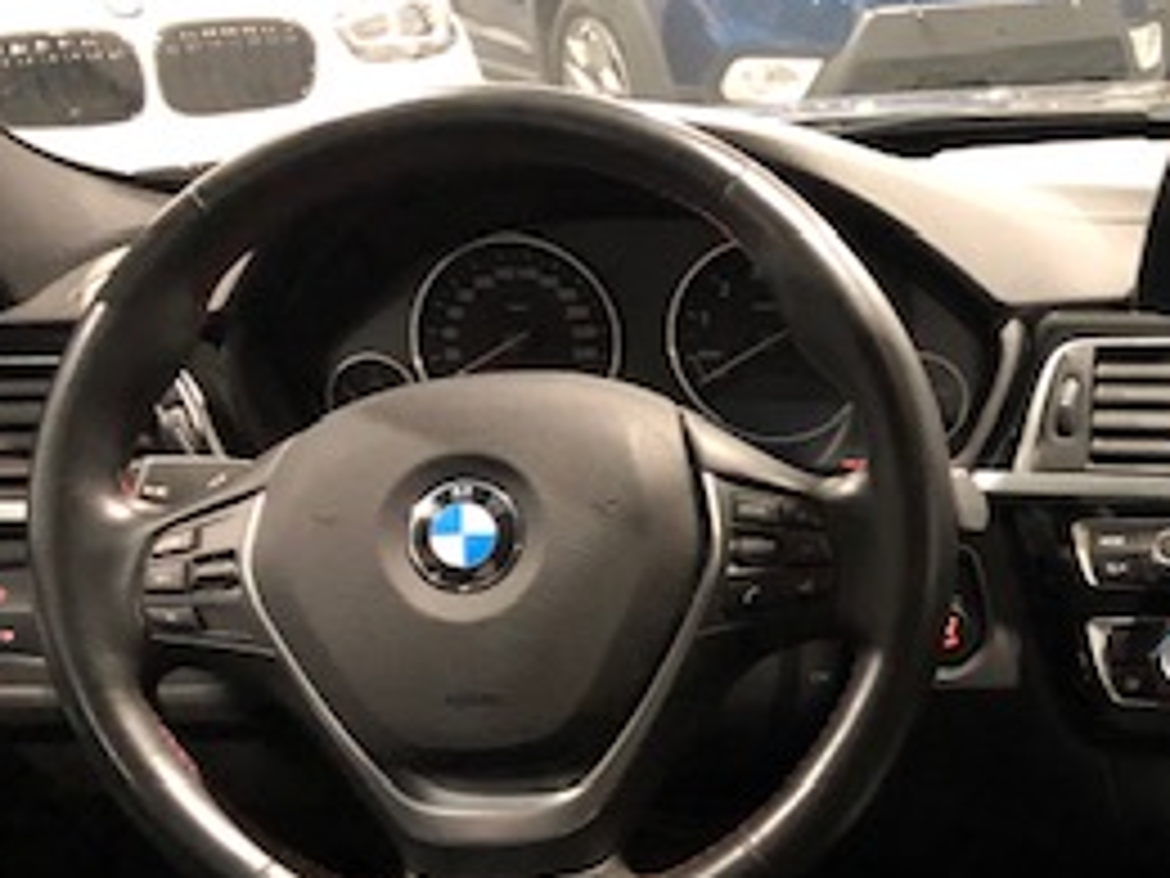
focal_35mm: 69
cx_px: 1382
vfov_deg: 20.9
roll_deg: +0.6
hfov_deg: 25.5
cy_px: 783
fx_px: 2332
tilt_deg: -24.1
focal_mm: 3.99
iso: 100
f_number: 1.8
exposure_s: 1/4
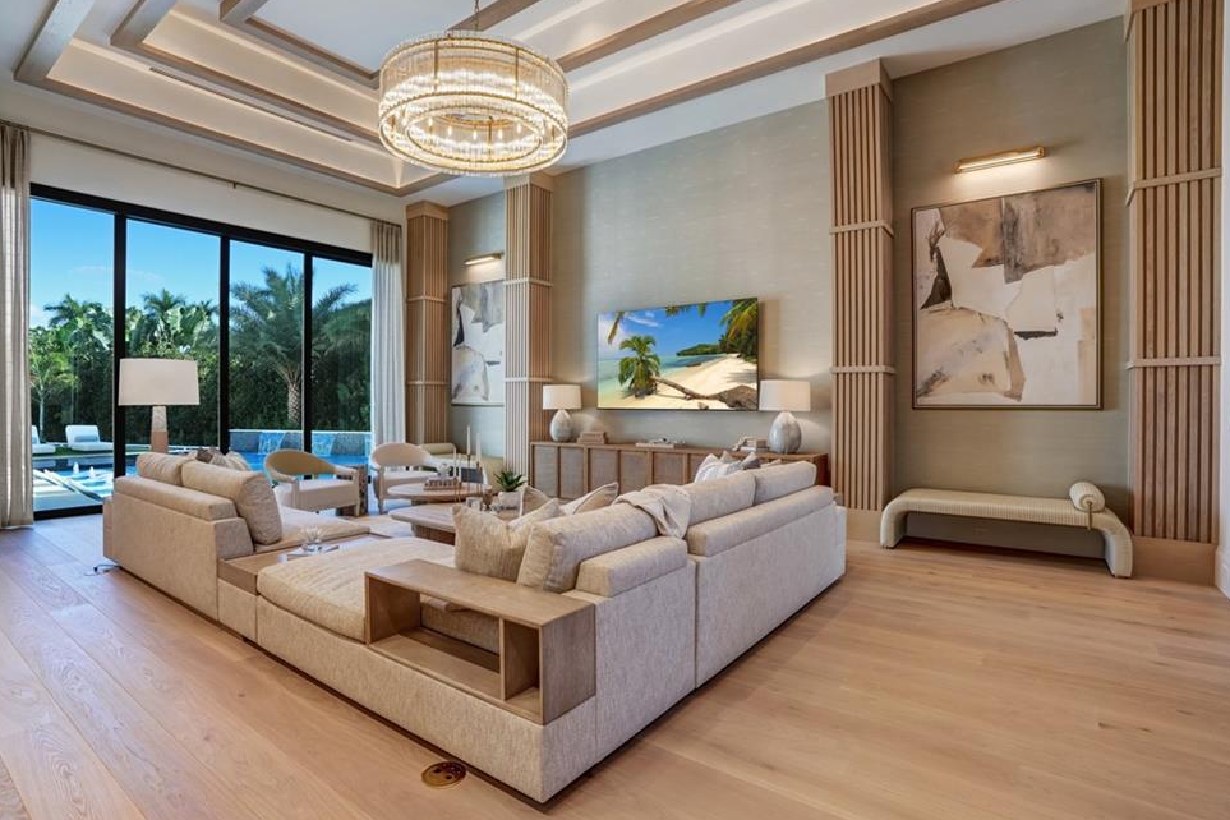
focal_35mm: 17
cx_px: 584
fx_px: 581
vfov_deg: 70.4
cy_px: 408
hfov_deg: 93.2
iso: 400
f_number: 9
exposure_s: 1/30
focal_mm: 16
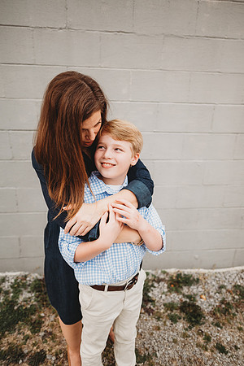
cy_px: 183
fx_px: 244
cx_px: 122
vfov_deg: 73.7
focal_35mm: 24
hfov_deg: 53.1
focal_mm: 24
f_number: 2.2
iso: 200
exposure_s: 1/320
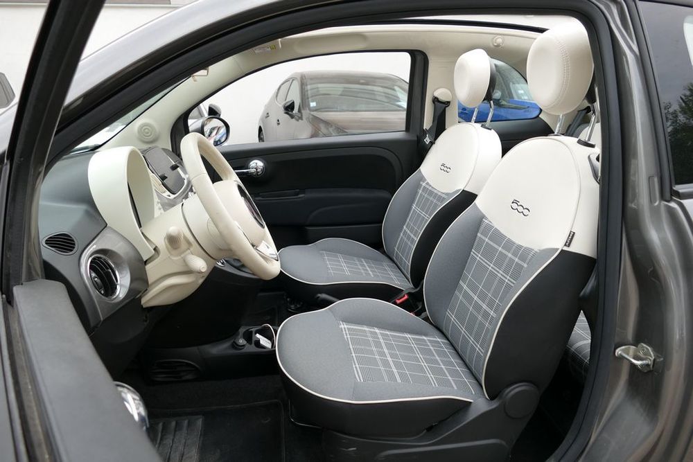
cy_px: 231
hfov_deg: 71.5
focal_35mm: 25
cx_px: 346
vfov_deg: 51.3
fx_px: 481
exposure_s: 1/160
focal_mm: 9.12
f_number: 2.8
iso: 125
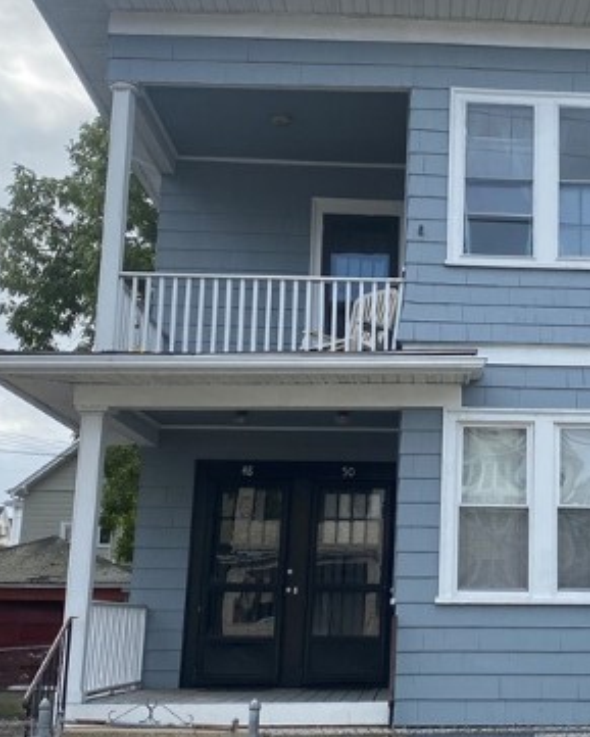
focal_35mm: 54
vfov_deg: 34.7
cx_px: 504
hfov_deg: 27.3
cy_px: 388
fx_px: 1178
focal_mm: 4.25
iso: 32
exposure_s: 1/2183
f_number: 1.8
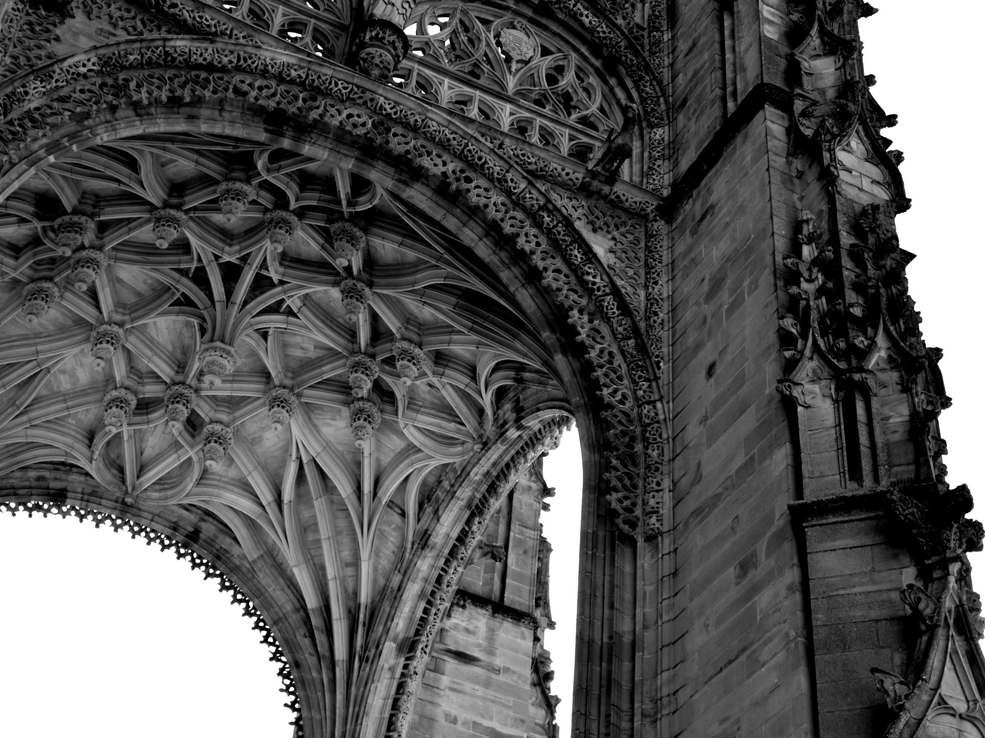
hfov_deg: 33.8
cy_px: 294
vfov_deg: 25.6
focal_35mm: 57
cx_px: 491
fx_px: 1622
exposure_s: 1/160
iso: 125
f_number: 8
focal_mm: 26
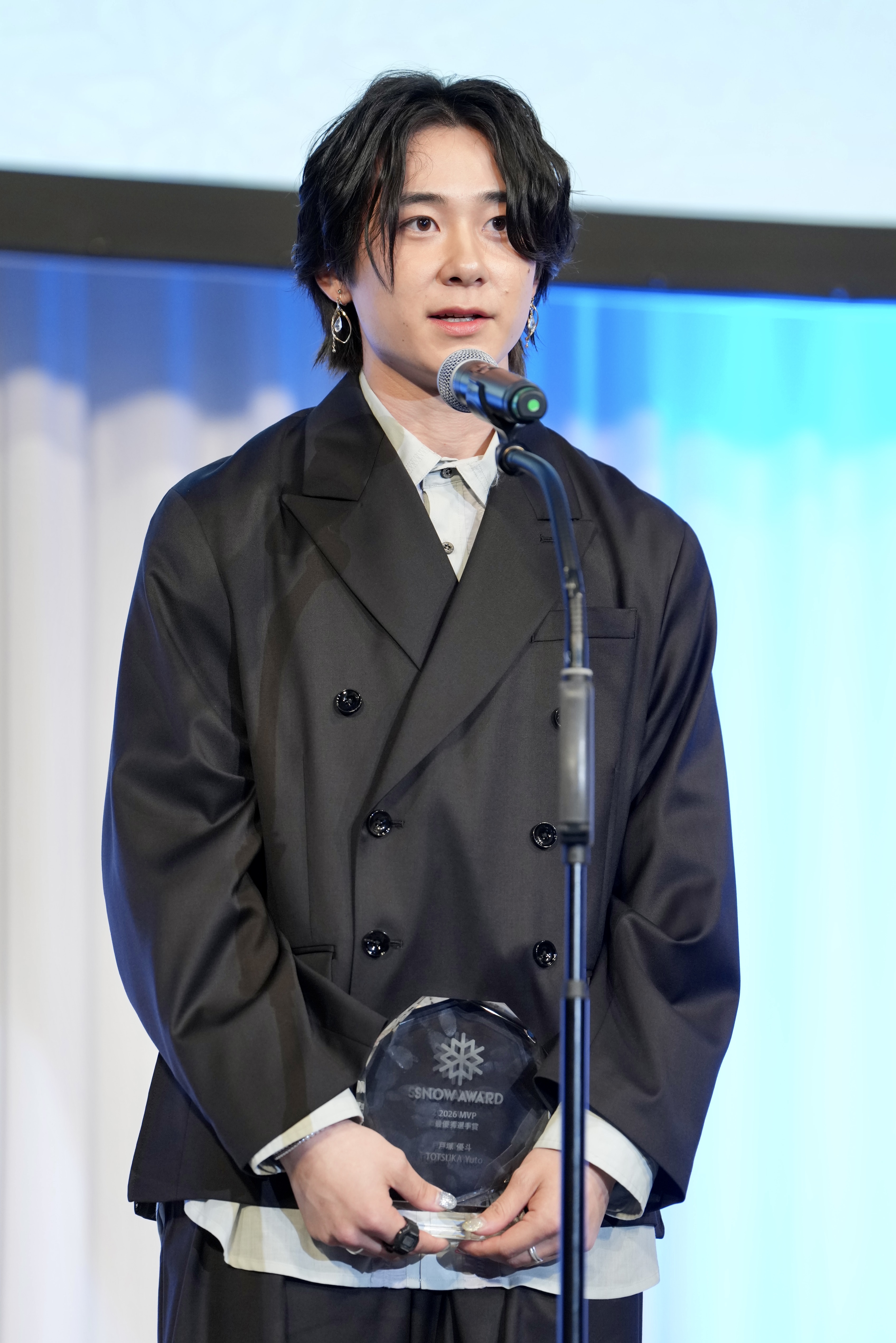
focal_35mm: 191
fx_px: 7130
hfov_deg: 7.2
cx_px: 448
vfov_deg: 10.8
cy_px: 672
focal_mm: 191
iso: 1600
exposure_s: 1/400
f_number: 3.5
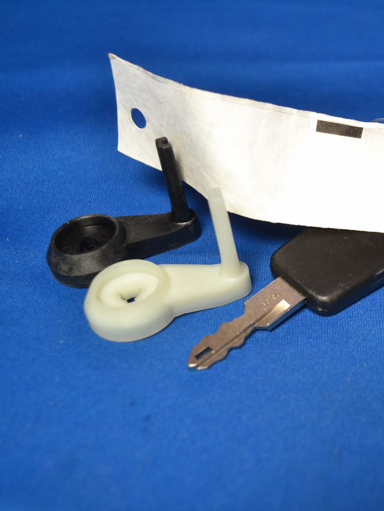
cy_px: 257
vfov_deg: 33.8
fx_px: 843
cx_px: 381
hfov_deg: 24.5
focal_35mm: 57
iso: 800
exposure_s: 1/40
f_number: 4.2
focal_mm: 26
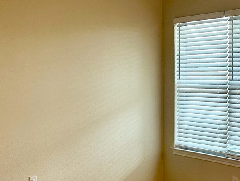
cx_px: 180
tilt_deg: -1.1
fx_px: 569
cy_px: 97
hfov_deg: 23.6
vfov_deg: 18.0
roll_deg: +0.0
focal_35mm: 82
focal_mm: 6.86
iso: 100
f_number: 1.78
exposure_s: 1/120
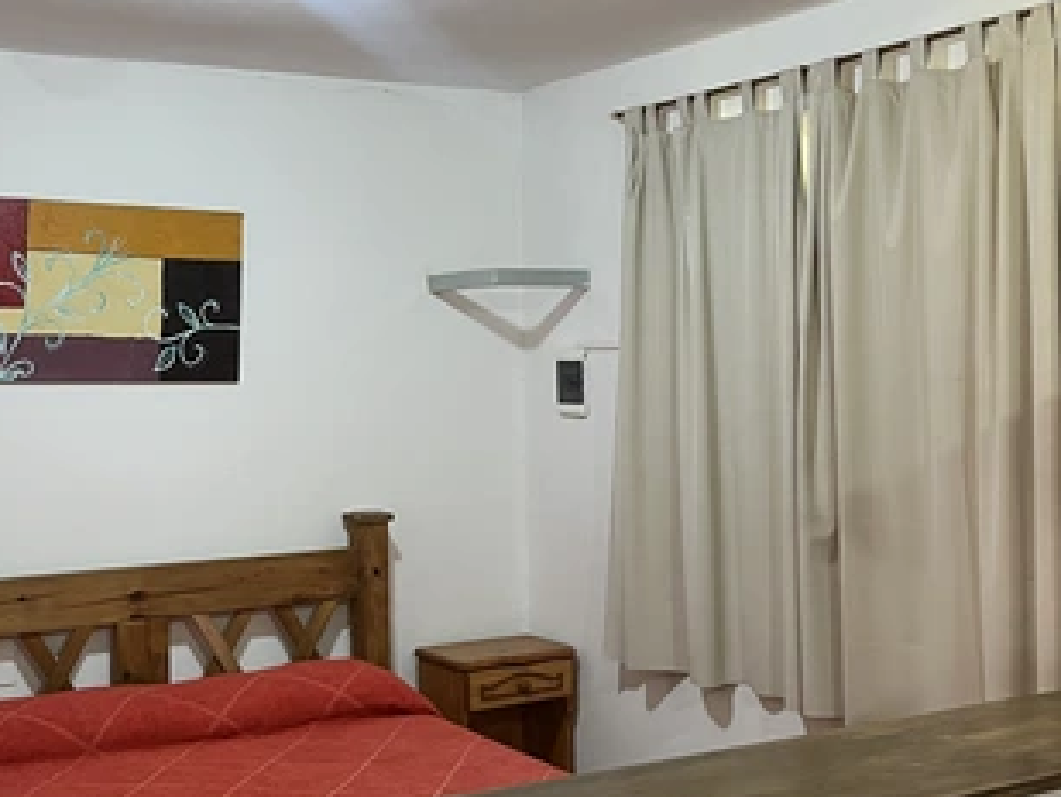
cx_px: 470
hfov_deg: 50.0
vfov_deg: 38.6
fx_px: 1135
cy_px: 344
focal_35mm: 37
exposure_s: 1/50
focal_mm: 5.1
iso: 320
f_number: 1.6
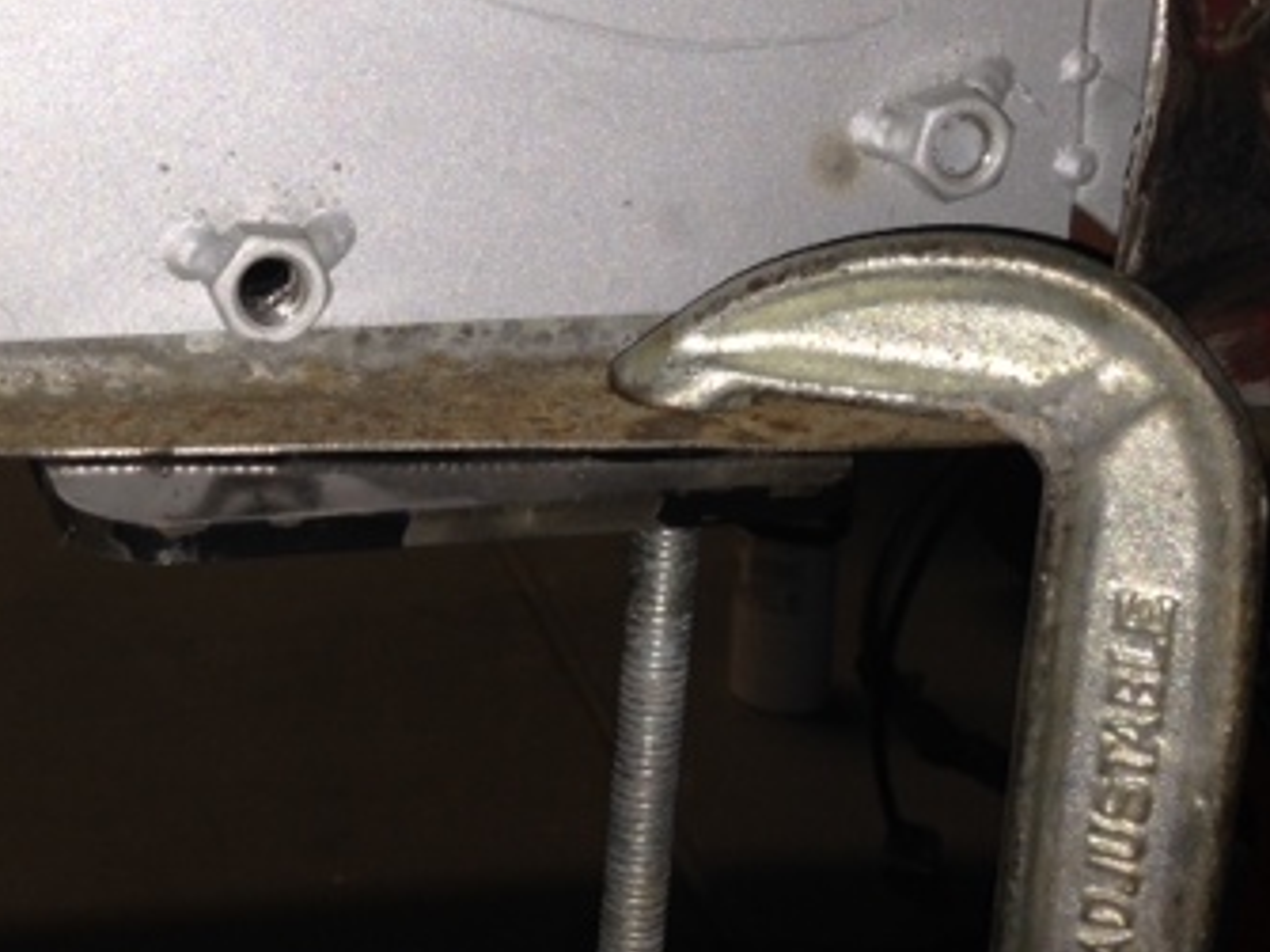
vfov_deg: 22.7
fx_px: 2311
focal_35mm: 63
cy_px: 114
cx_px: 337
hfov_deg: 30.3
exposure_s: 1/40
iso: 50
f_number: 2.4
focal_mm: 4.12
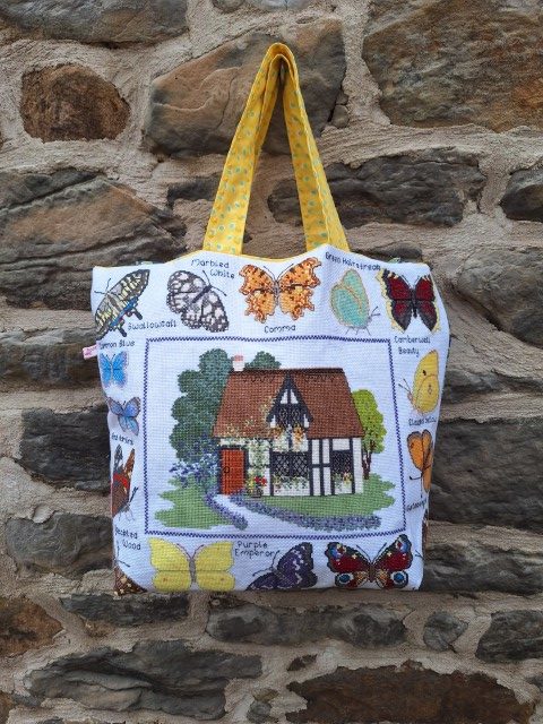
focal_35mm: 23
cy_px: 362
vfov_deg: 73.9
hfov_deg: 58.9
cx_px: 272
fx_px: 481
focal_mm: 5.54
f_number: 1.8
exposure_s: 1/268
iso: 40
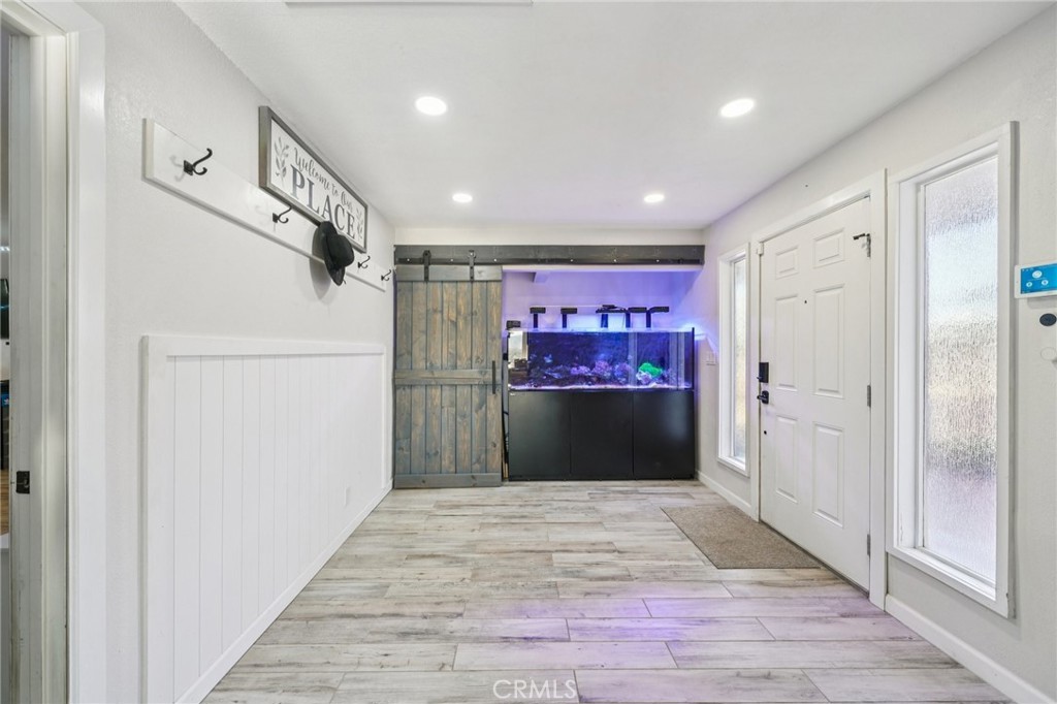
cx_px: 528
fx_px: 382
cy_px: 352
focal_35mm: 13
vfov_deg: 85.4
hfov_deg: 108.3
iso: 400
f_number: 8
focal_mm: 13
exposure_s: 1/15
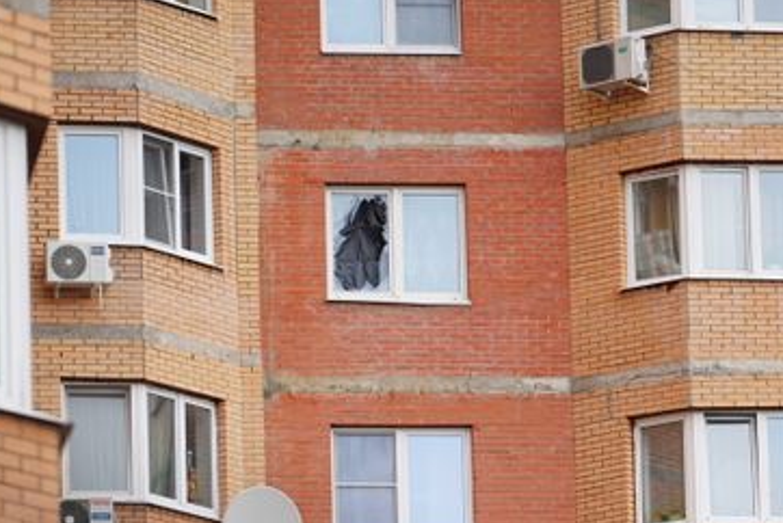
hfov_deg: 5.3
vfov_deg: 3.6
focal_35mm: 385
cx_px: 516
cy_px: 421
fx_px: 8380
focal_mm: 200
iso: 400
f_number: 3.2
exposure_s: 1/2500
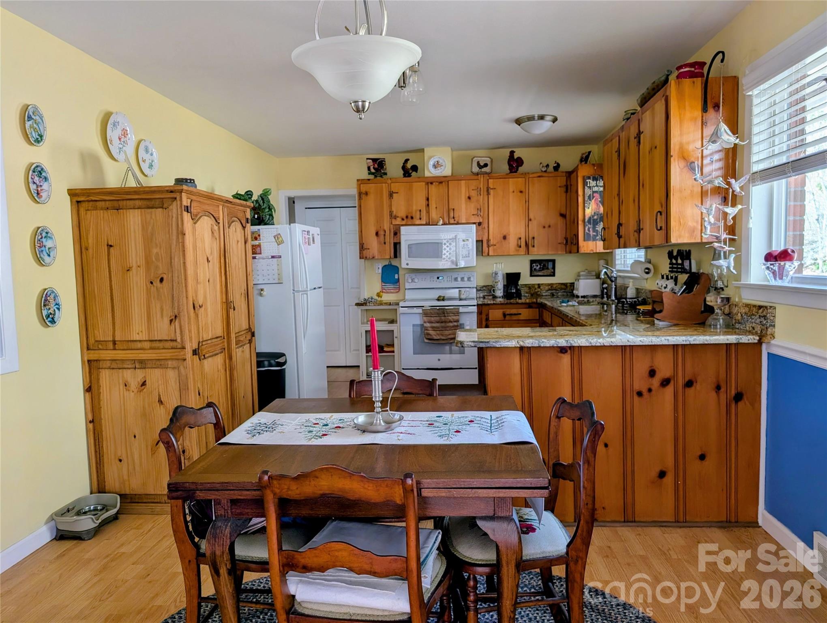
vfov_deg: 56.9
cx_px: 414
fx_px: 574
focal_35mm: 24
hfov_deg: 71.5
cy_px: 312
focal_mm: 6.9
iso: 30
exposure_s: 1/77
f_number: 1.68
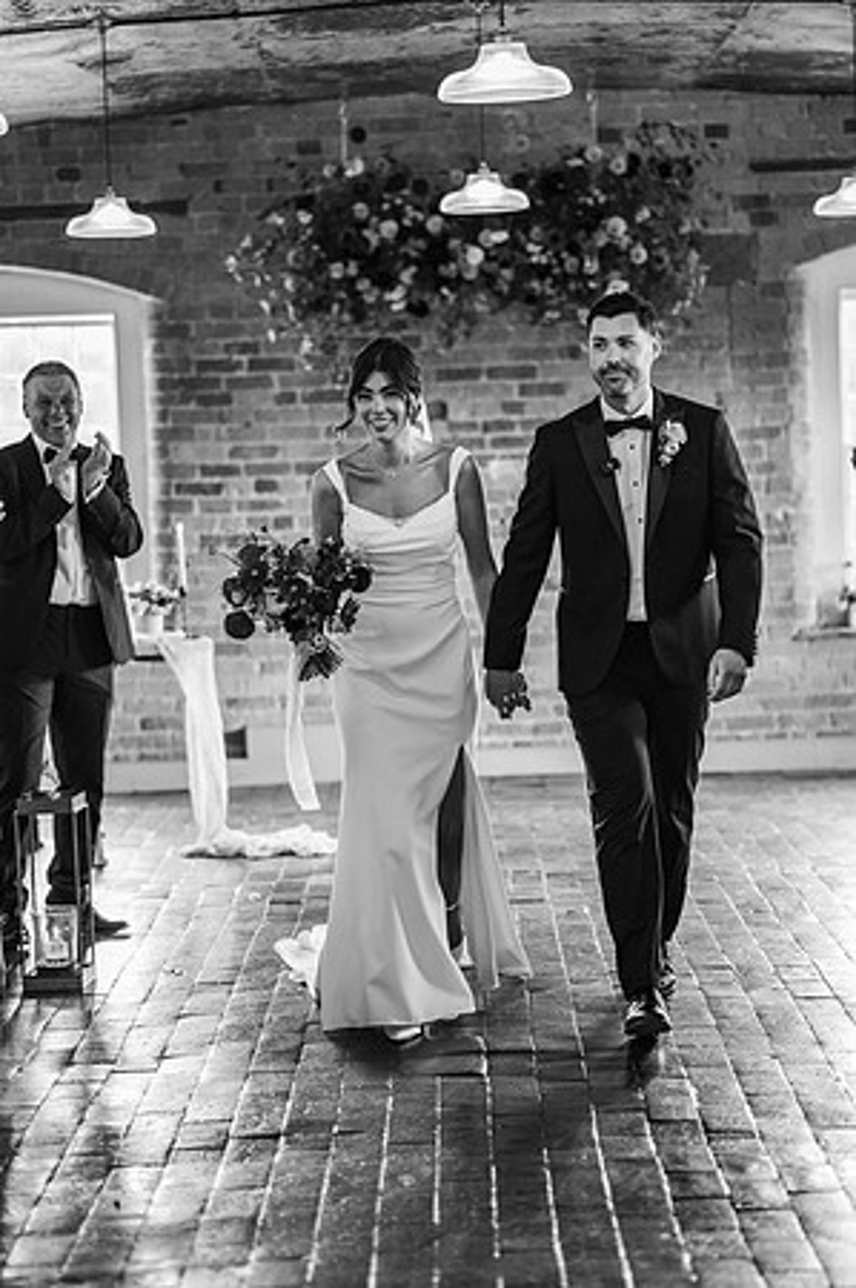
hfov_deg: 16.0
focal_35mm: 85
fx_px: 3038
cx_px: 428
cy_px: 644
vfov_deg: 23.9
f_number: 2
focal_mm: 85
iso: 1400
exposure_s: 1/200
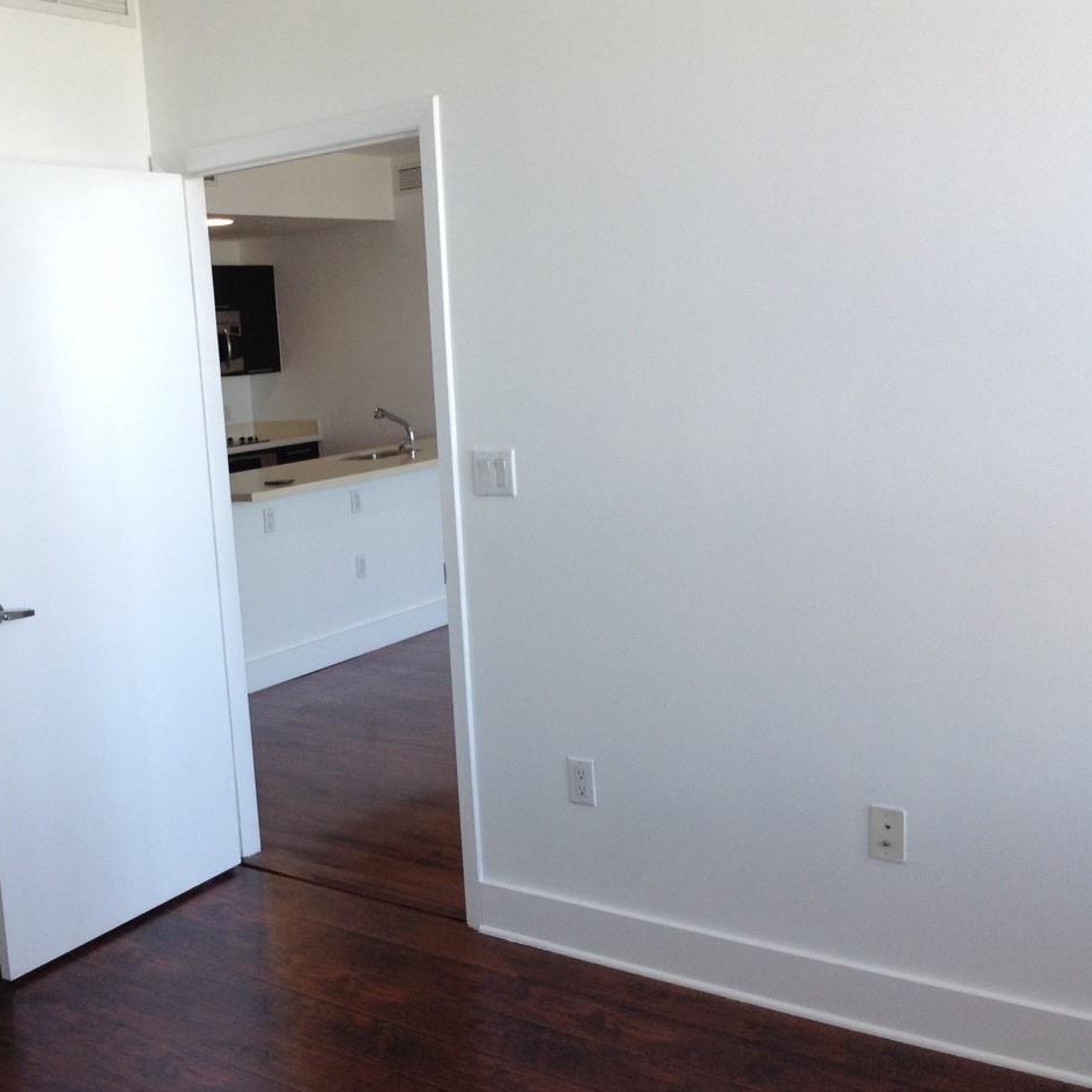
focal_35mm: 40
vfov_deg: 41.9
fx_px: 1428
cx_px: 354
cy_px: 543
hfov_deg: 41.3
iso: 50
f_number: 2.4
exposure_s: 1/120
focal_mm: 3.3
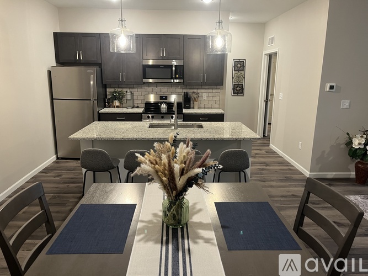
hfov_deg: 67.3
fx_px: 276
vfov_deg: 53.0
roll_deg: -0.5
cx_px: 184
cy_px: 138
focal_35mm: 26
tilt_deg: -13.6
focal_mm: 5.1
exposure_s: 1/60
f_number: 1.6
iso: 200
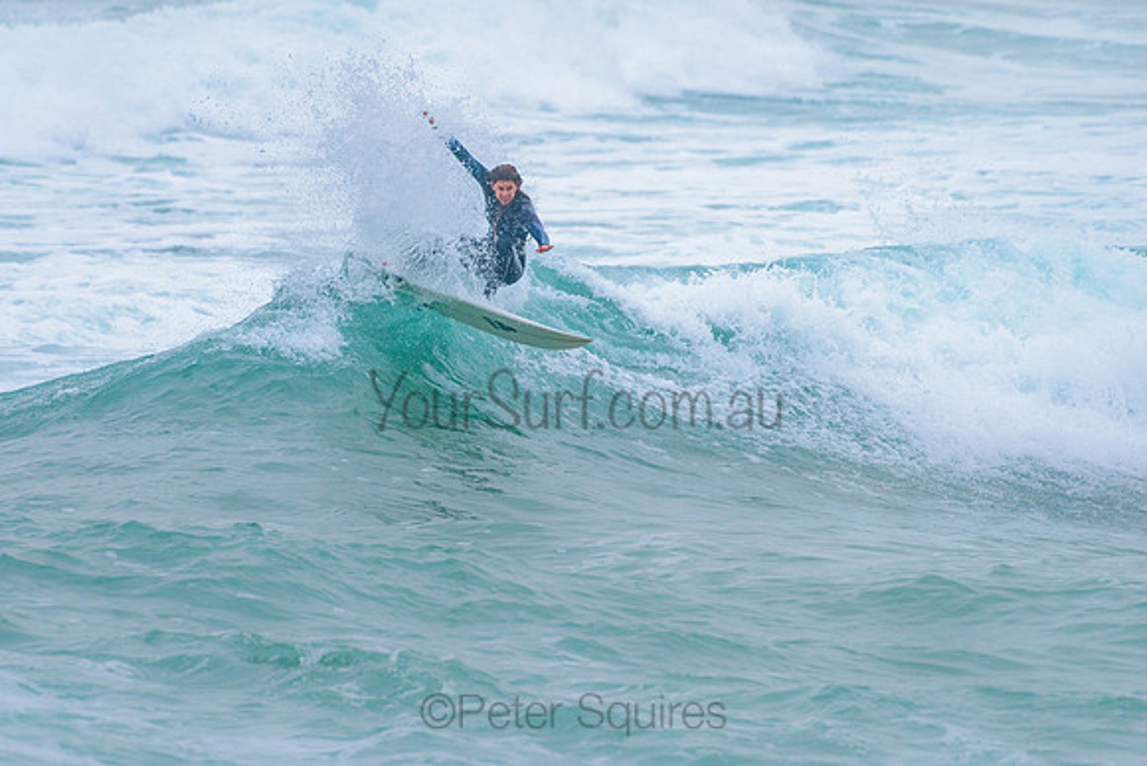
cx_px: 445
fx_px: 19501
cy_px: 297
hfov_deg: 3.4
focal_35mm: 612
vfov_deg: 2.2
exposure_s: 1/2000
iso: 1400
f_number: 5.6
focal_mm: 500
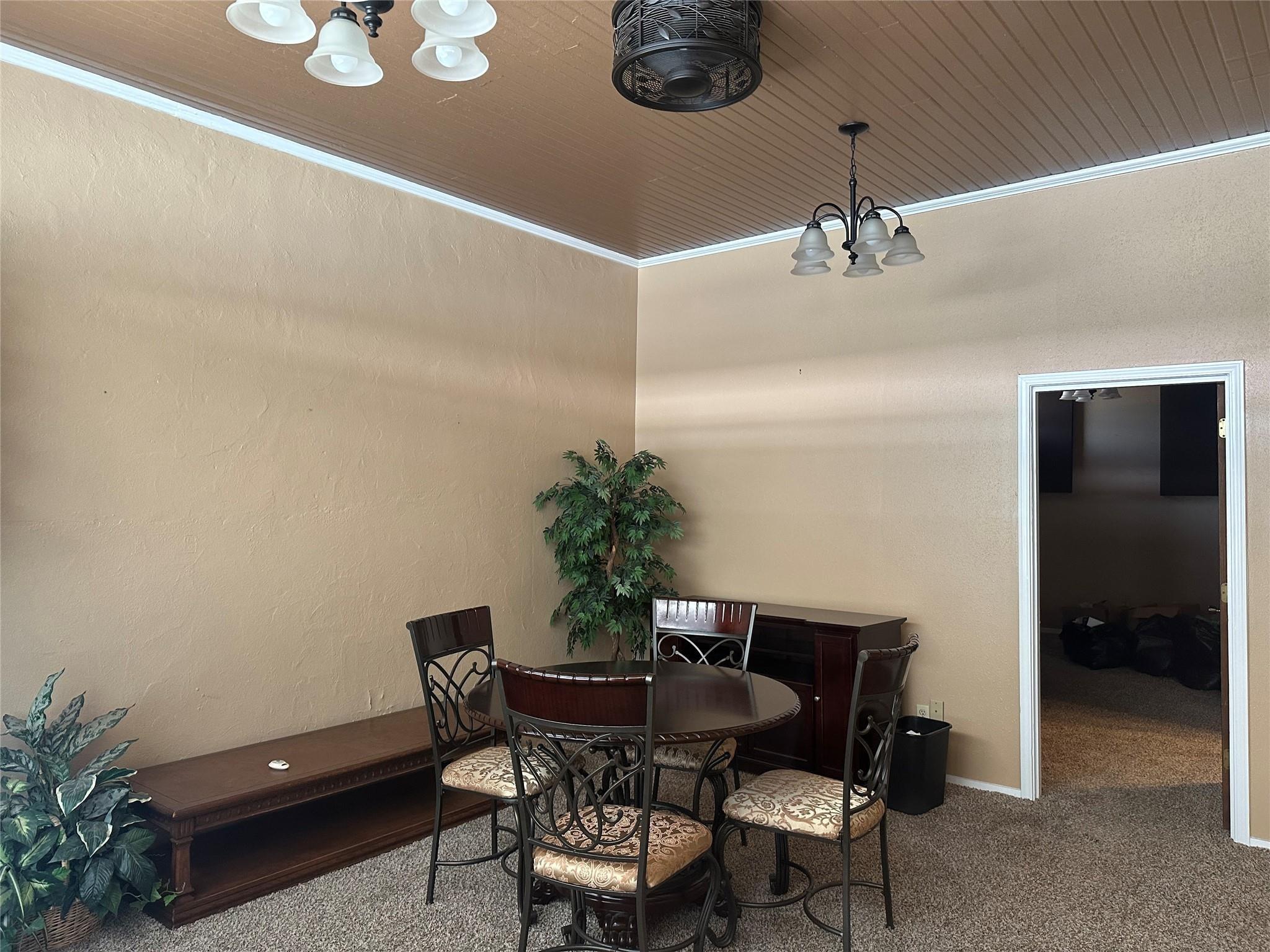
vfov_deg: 56.8
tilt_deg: +1.0
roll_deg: -0.6
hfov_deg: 71.6
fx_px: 881
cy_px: 476
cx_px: 635
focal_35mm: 24
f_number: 1.78
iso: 250
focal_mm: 6.86
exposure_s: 1/60
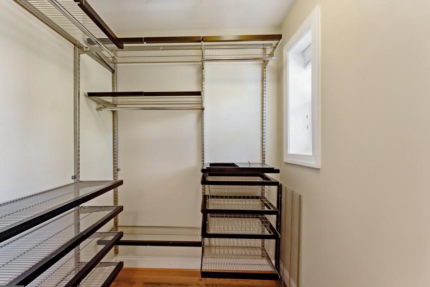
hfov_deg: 100.3
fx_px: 179
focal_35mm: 15
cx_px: 205
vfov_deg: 77.3
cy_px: 148
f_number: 9
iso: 250
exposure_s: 1/4
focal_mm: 14
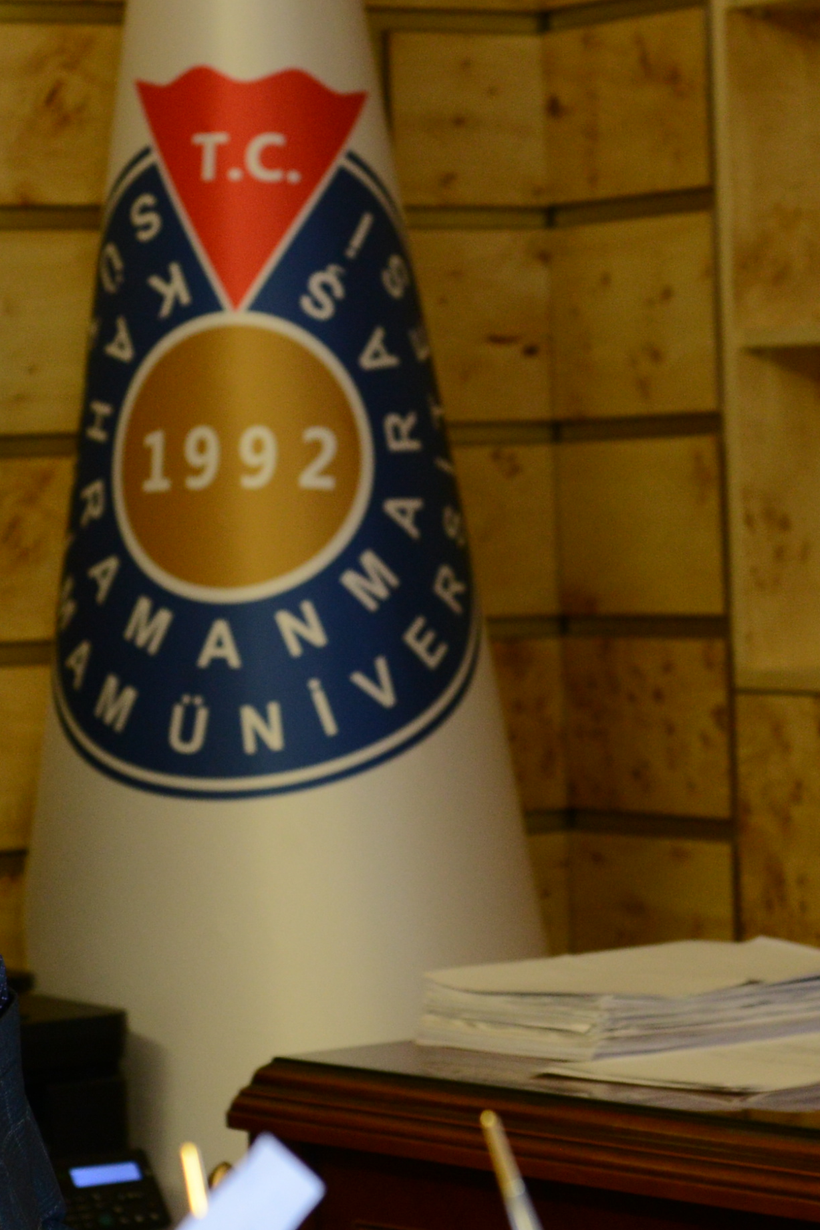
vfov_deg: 14.2
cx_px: 321
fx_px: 4919
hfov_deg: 9.5
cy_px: 595
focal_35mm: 144
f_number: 4
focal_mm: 48
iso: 1250
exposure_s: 1/80
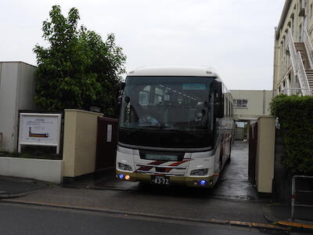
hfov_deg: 46.8
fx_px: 362
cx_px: 156
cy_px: 118
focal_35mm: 40
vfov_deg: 36.0
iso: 100
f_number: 3.8
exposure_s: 1/500
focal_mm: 7.2
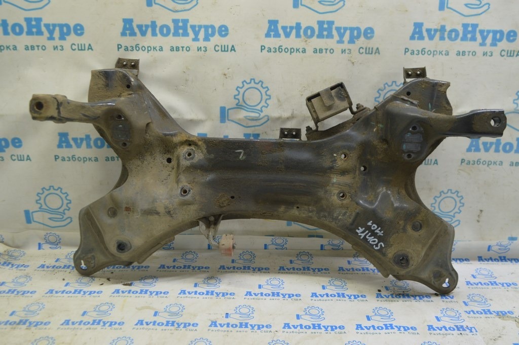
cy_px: 172
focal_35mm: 36
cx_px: 260
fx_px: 519
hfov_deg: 53.2
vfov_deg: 36.8
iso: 400
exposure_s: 1/20
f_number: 5.6
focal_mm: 24
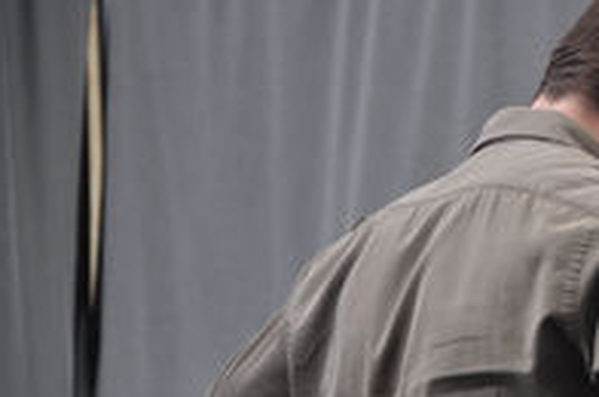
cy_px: 368
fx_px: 5333
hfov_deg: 6.4
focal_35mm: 321
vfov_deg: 4.3
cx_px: 604
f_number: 5.6
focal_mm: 105
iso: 320
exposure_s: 1/500
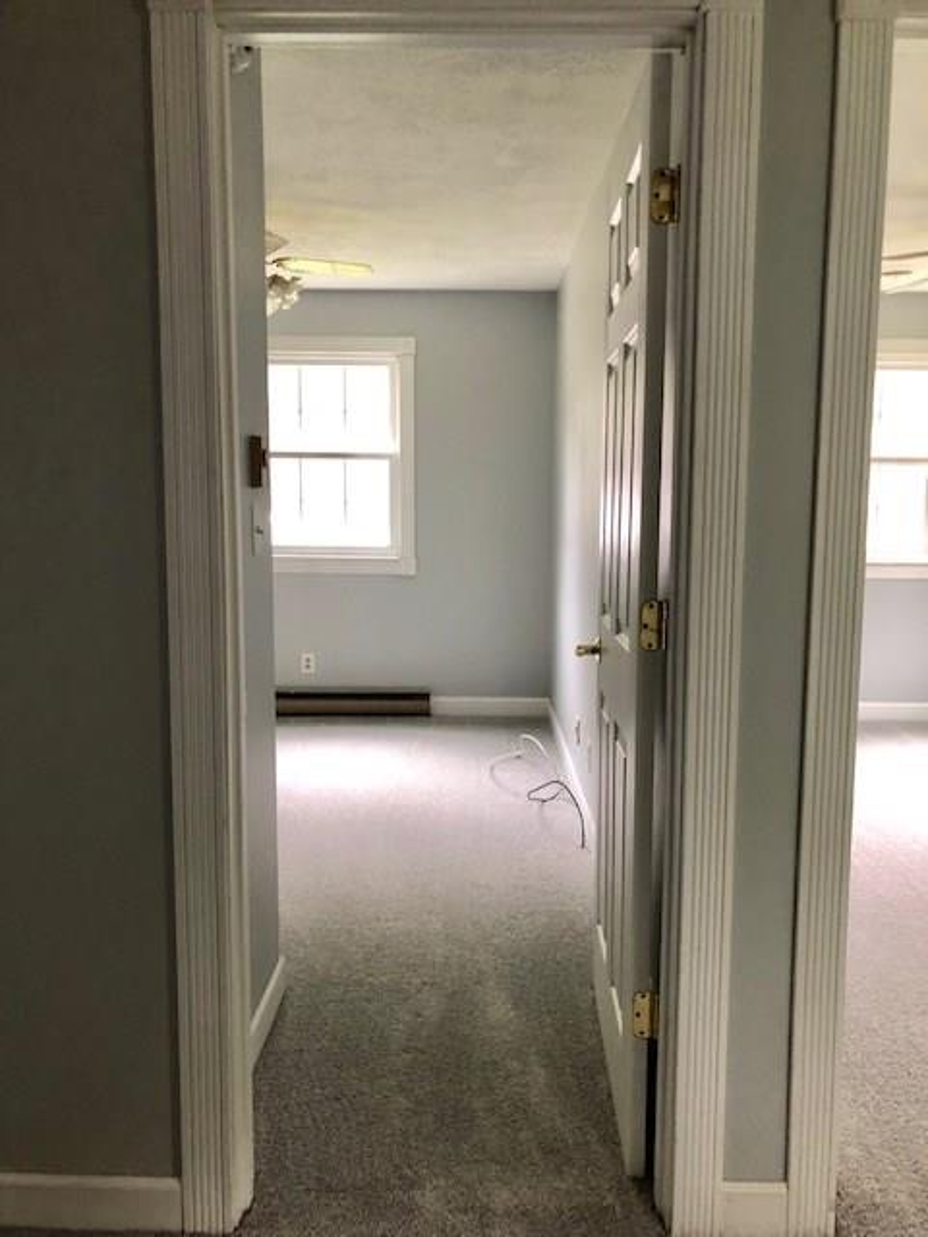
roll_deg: -0.1
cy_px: 618
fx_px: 1001
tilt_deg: -5.7
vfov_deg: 63.4
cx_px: 464
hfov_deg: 49.7
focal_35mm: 28
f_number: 1.8
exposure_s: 1/15
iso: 80
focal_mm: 4
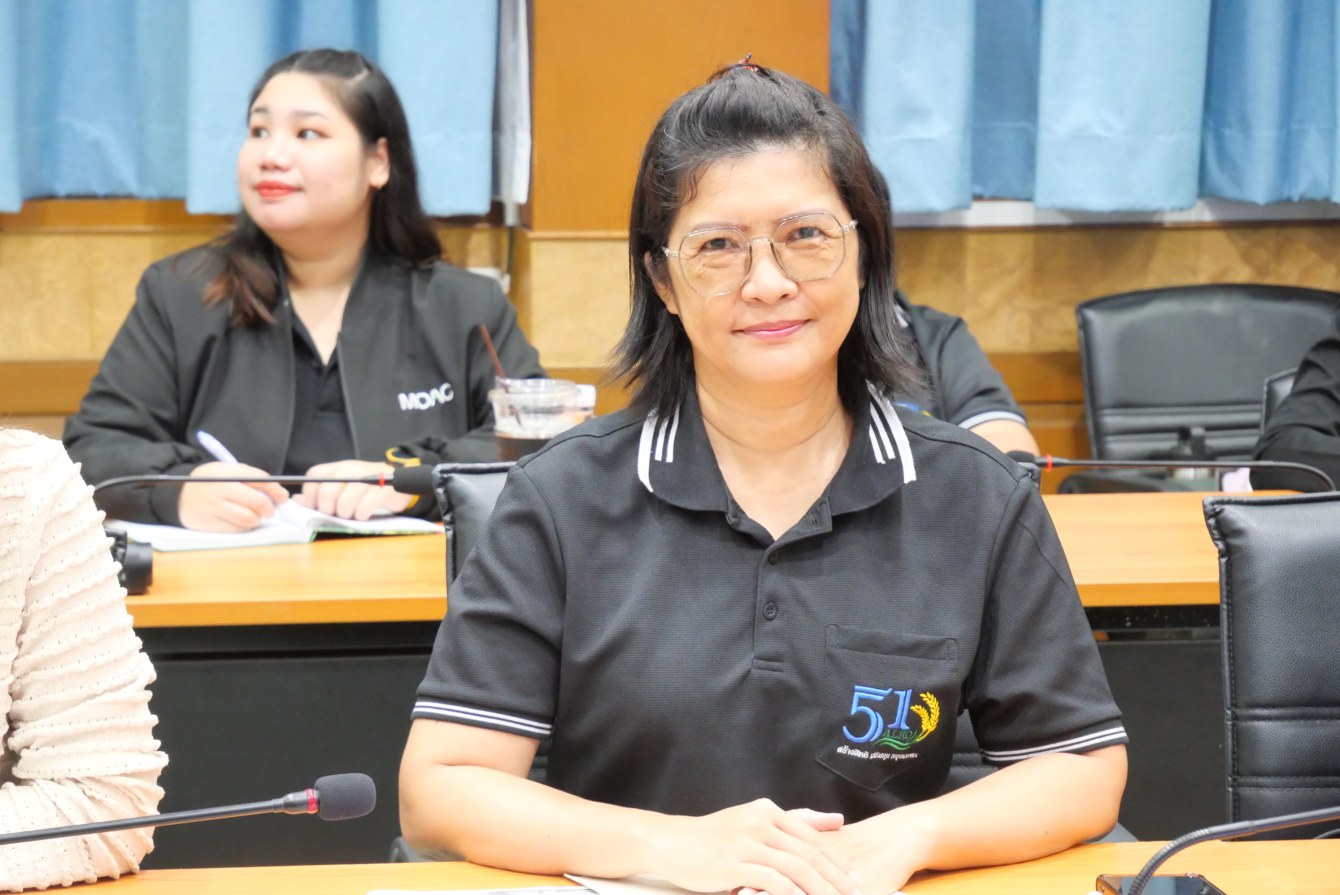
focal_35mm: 110
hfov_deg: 18.6
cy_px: 448
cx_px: 670
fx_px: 4097
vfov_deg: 12.5
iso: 3200
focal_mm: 53
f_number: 5.6
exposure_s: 1/20
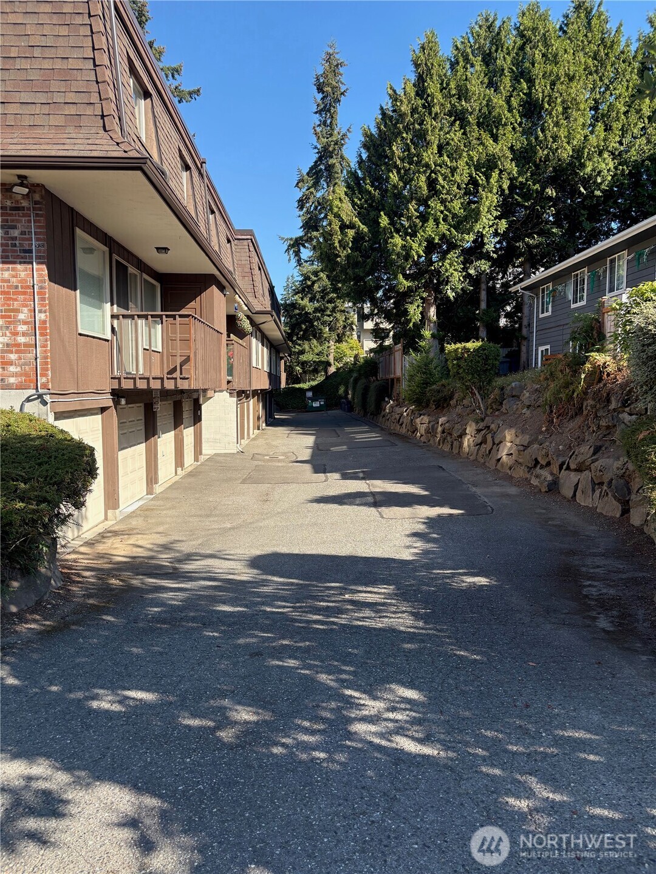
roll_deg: +0.3
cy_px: 437
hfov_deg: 53.1
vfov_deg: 67.3
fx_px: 657
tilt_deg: -3.9
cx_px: 328
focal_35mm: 26
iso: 64
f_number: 1.6
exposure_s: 1/1311
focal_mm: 5.96
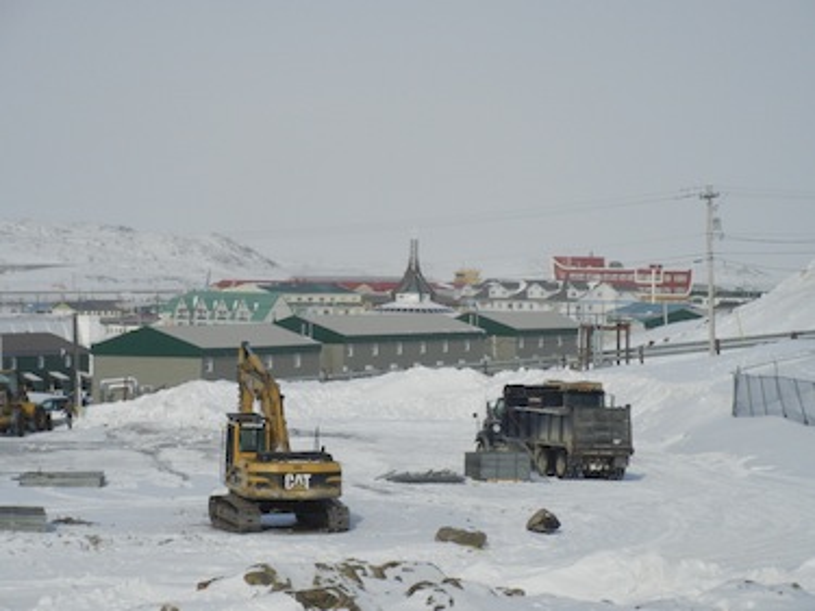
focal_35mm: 133
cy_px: 306
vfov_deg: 11.1
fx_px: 3130
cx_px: 408
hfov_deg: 14.8
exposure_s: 1/1400
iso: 400
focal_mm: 24
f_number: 9.2
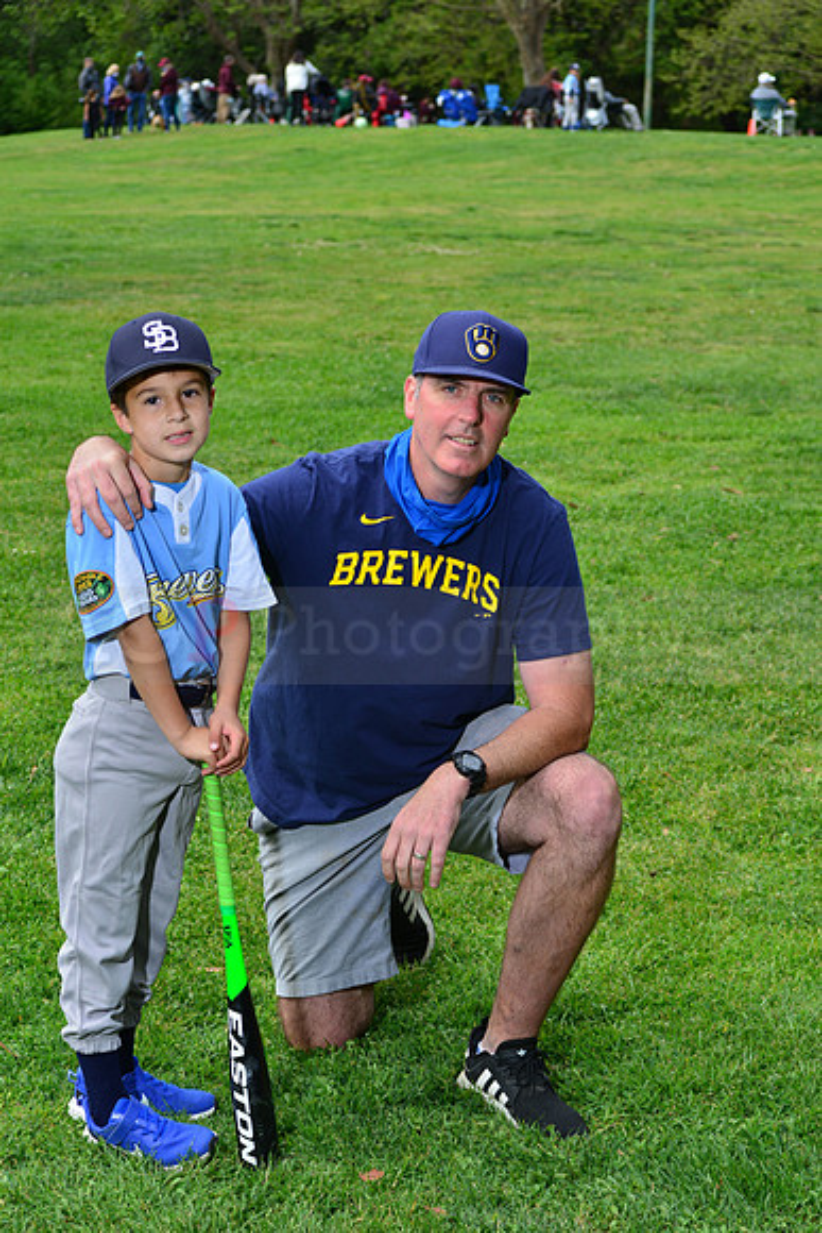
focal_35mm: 80
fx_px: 2738
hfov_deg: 17.1
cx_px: 411
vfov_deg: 25.4
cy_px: 616
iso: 200
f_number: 10
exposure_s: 1/200
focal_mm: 80
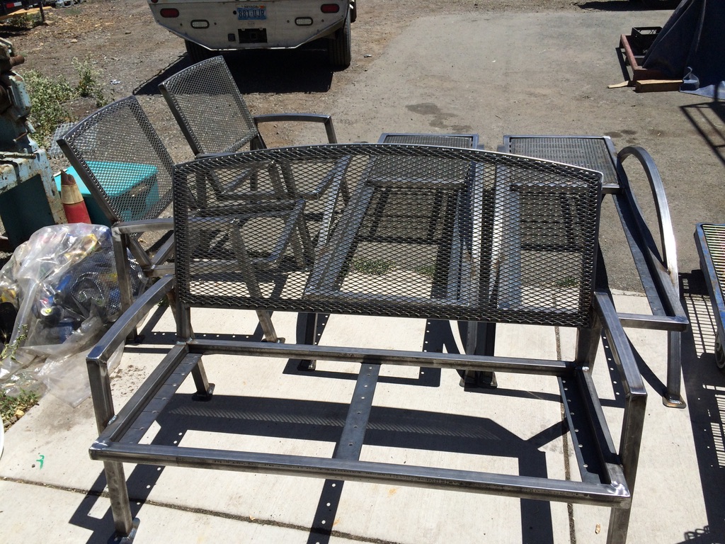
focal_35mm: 30
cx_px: 362
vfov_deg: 46.8
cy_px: 272
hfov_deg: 60.0
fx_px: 628
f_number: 2.2
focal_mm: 4.12
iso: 40
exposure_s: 1/4566
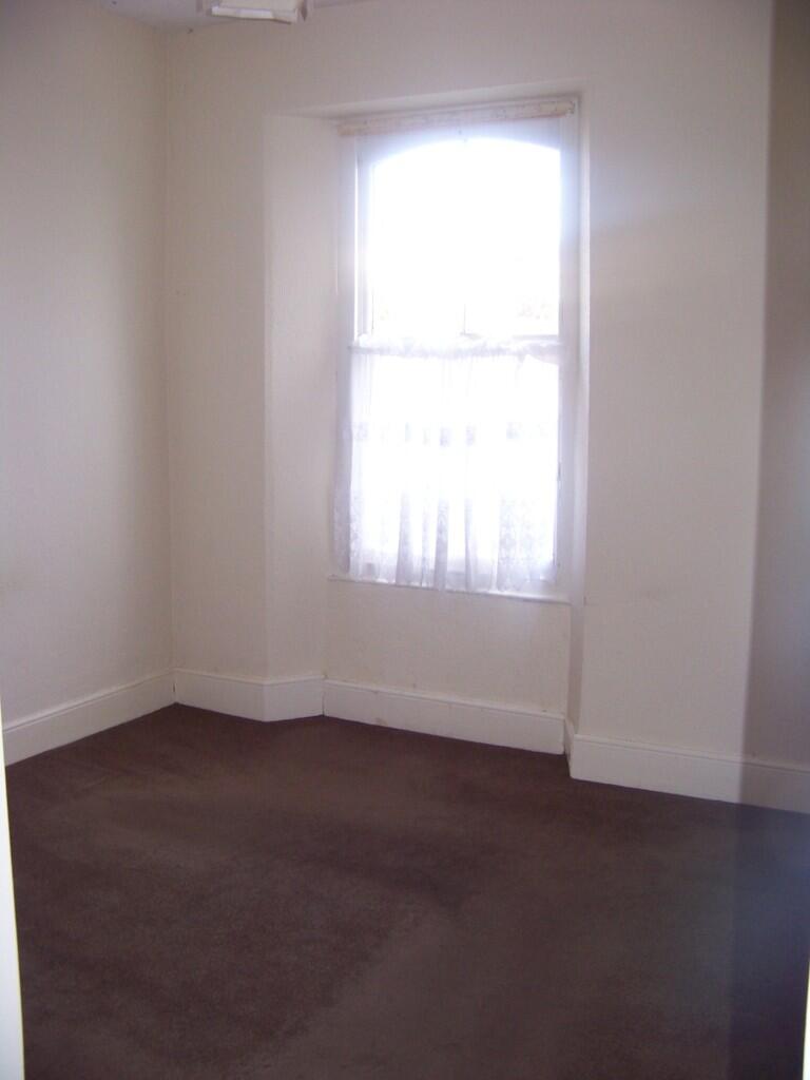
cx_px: 405
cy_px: 540
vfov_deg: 51.4
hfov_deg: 39.7
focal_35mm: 36
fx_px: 1123
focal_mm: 5.85
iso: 113
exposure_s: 1/30
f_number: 2.8
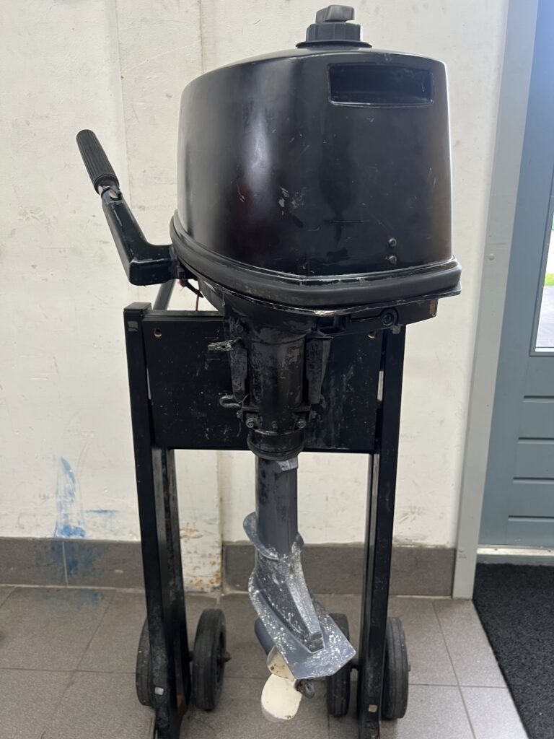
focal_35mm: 26
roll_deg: +0.9
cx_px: 277
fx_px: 555
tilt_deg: -15.7
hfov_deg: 53.1
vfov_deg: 67.3
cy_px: 370
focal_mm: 5.7
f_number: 1.5
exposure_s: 1/50
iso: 100
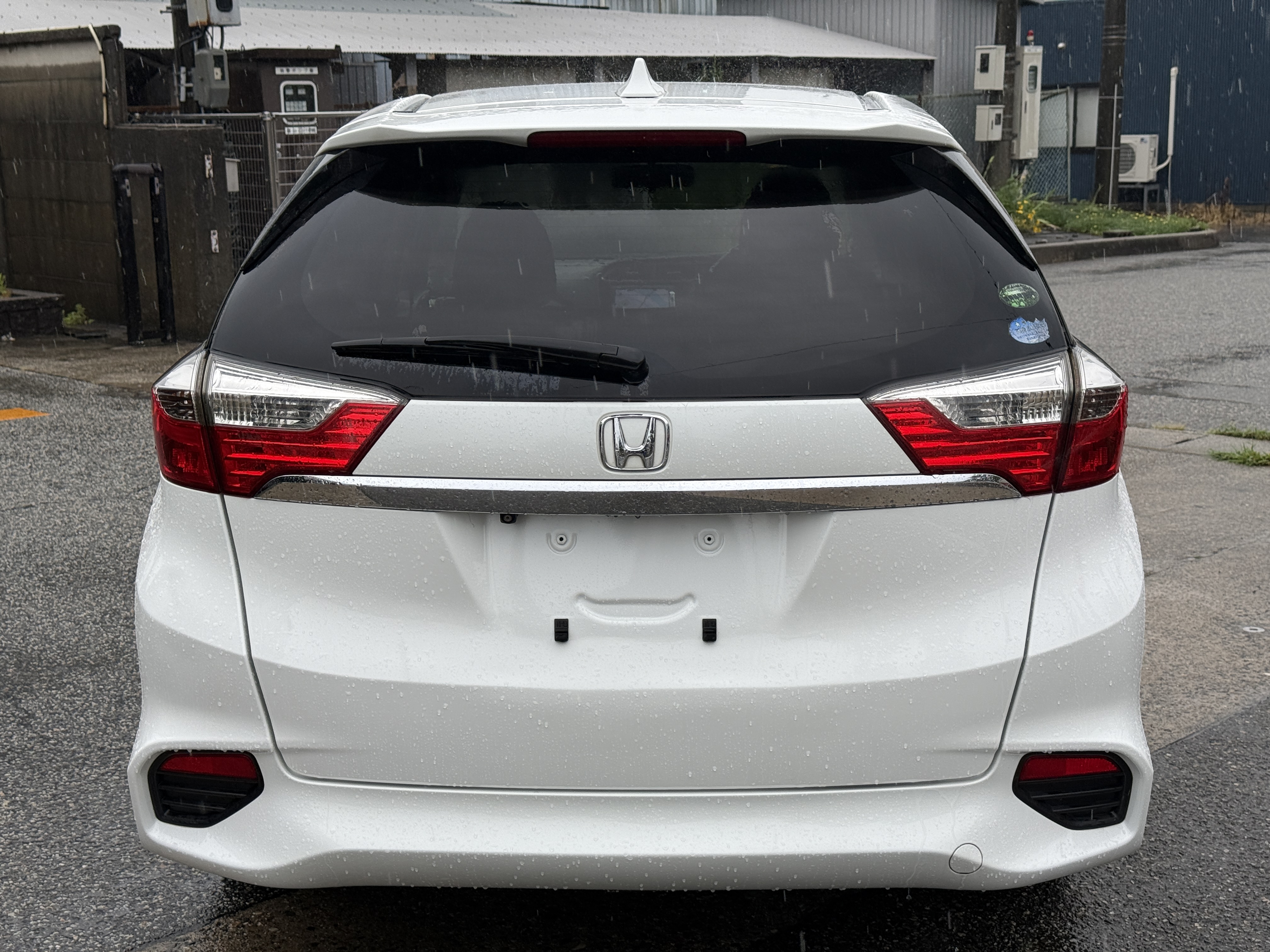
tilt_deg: -11.1
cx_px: 635
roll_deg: +1.5
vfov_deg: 30.3
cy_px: 476
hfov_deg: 39.7
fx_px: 1761
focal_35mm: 48
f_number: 1.78
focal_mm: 6.76
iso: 64
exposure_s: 1/439
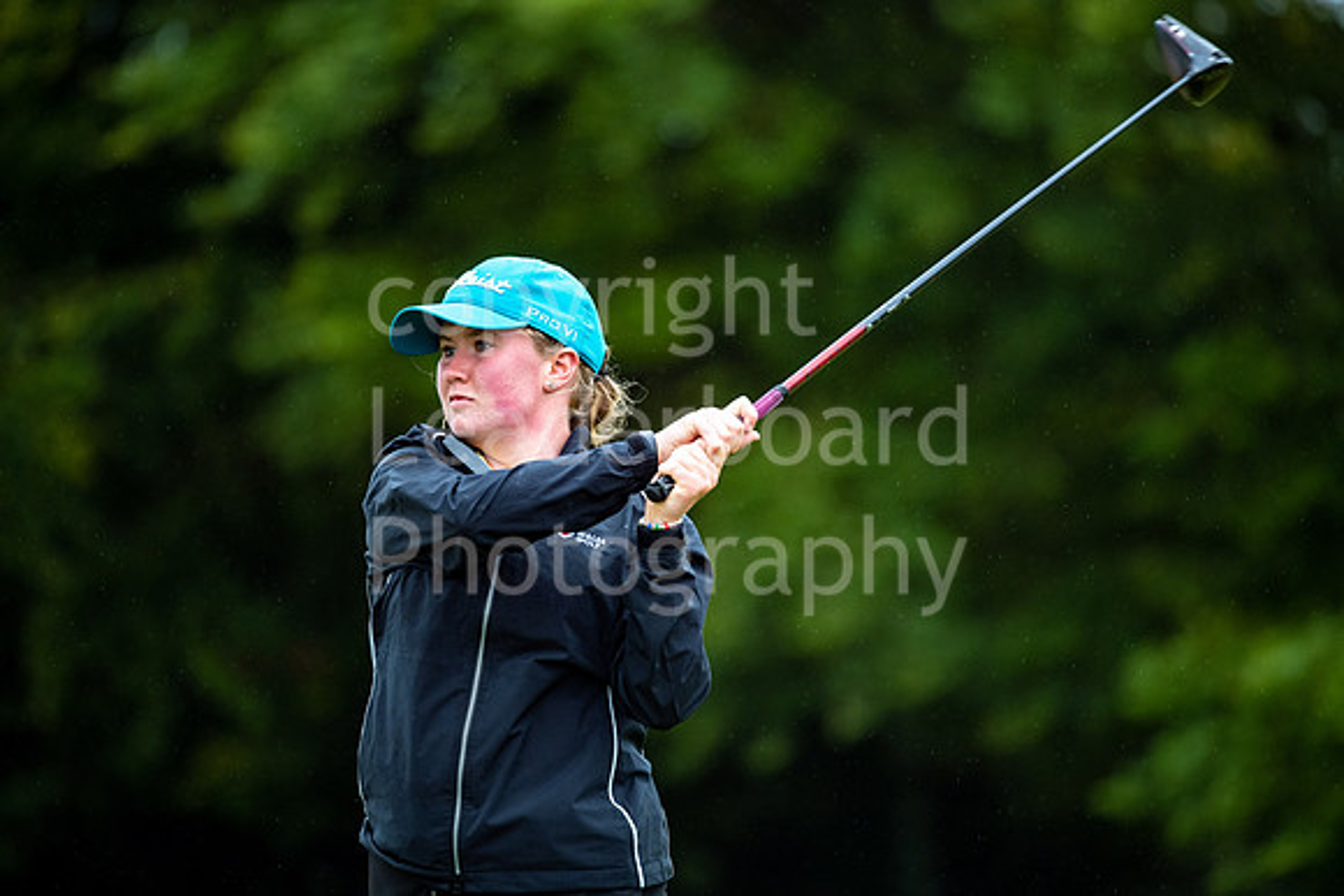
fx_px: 11202
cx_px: 672
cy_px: 448
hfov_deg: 6.9
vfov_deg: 4.6
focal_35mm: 300
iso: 640
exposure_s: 1/500
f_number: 4
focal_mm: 300
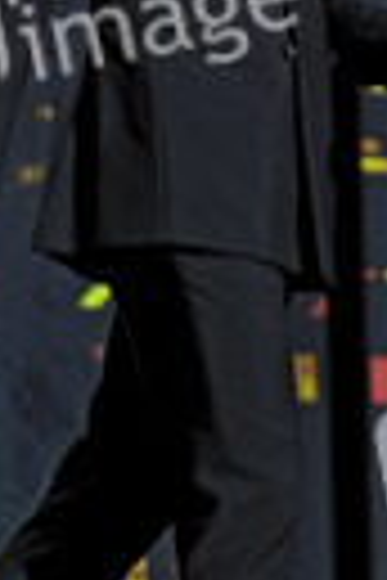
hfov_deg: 5.3
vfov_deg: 7.9
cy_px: 229
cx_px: 198
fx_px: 4192
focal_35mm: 260
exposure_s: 1/800
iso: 1000
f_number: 1.4
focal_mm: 56
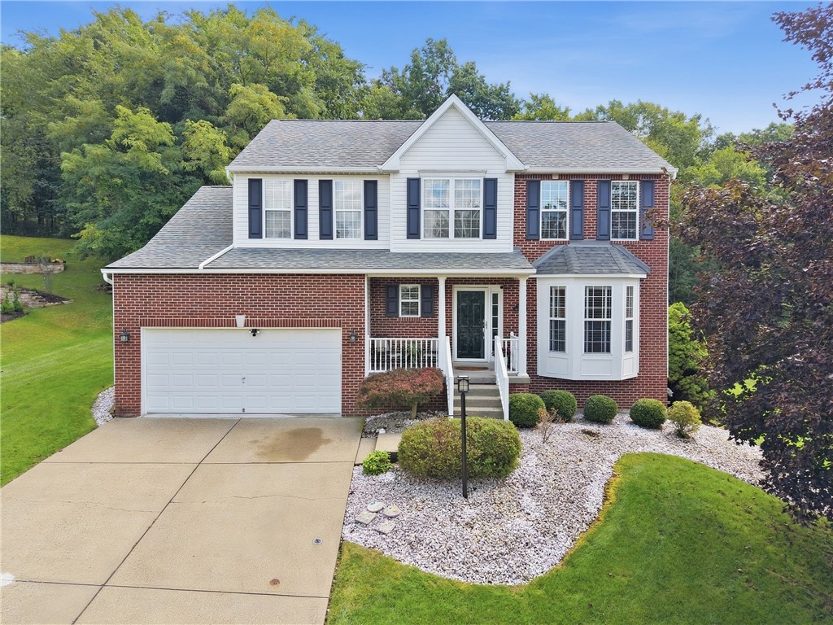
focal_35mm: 24
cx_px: 416
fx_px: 578
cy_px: 312
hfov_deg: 71.6
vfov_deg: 56.8
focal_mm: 8.7
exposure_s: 1/1600
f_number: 1.8
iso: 400
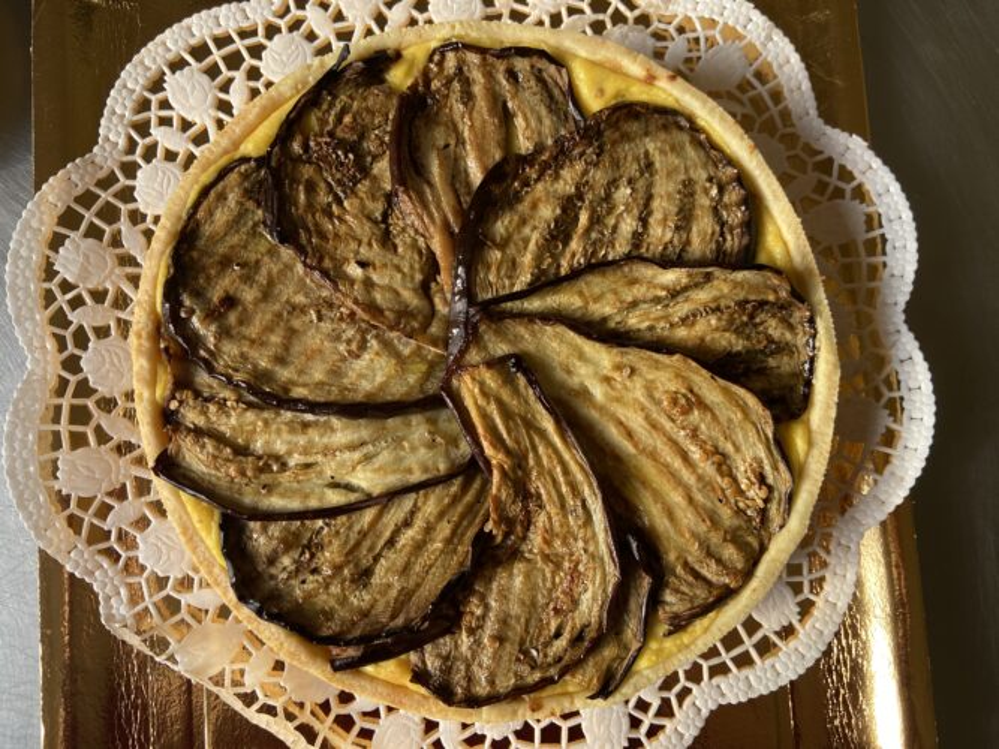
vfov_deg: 53.0
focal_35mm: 26
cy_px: 374
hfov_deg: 67.3
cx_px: 500
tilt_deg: -84.9
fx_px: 750
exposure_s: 1/122
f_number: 1.8
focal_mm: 4.25
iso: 64
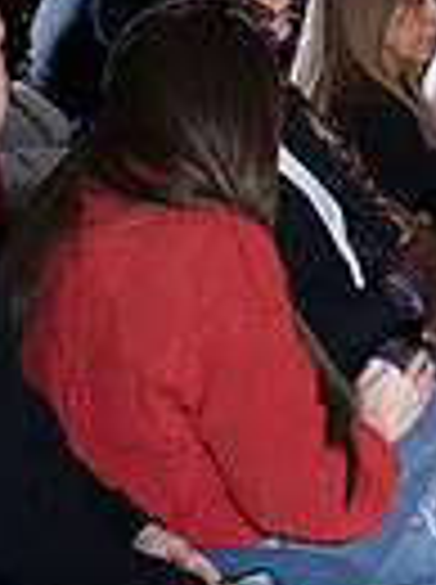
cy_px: 304
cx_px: 1254
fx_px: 5425
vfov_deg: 6.2
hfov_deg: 4.4
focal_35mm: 322
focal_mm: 75
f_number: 6.3
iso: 1000
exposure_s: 1/160
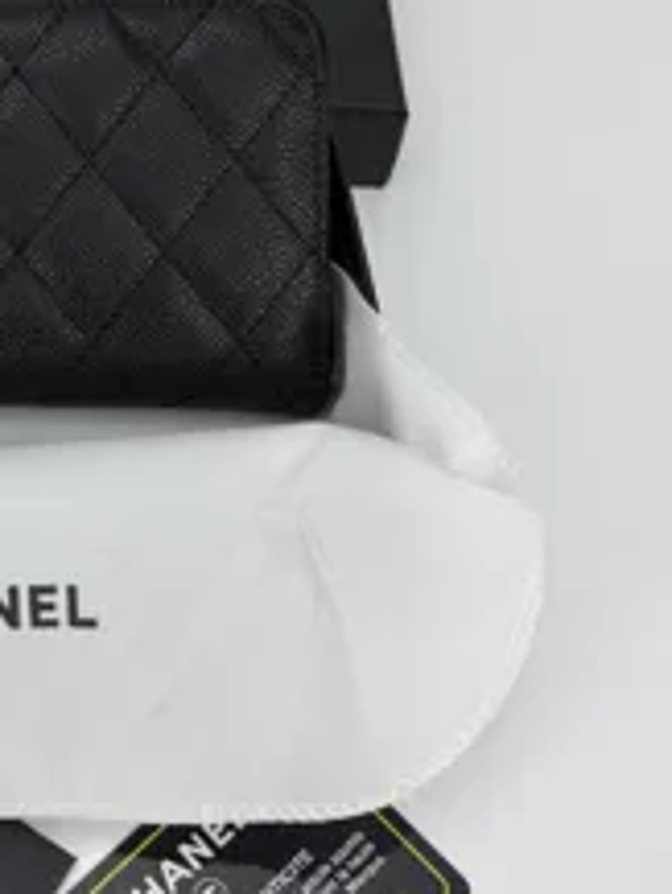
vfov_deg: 35.1
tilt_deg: -48.7
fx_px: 1371
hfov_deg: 25.8
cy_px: 194
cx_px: -37
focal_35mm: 53
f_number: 1.78
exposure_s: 1/966
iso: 80
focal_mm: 6.76
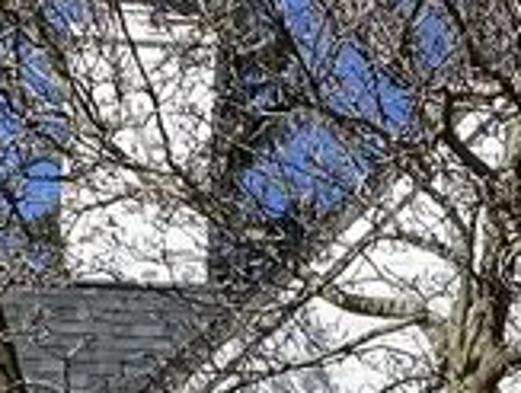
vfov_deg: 8.3
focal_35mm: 163
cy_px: 987
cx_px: 588
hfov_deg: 11.9
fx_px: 2459
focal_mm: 4.25
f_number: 1.8
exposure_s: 1/3040
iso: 32
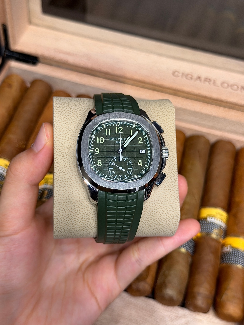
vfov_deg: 39.7
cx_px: 122
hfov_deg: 30.3
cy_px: 162
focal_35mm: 48
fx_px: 451
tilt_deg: -55.1
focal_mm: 6.76
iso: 50
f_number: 1.78
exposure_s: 1/50
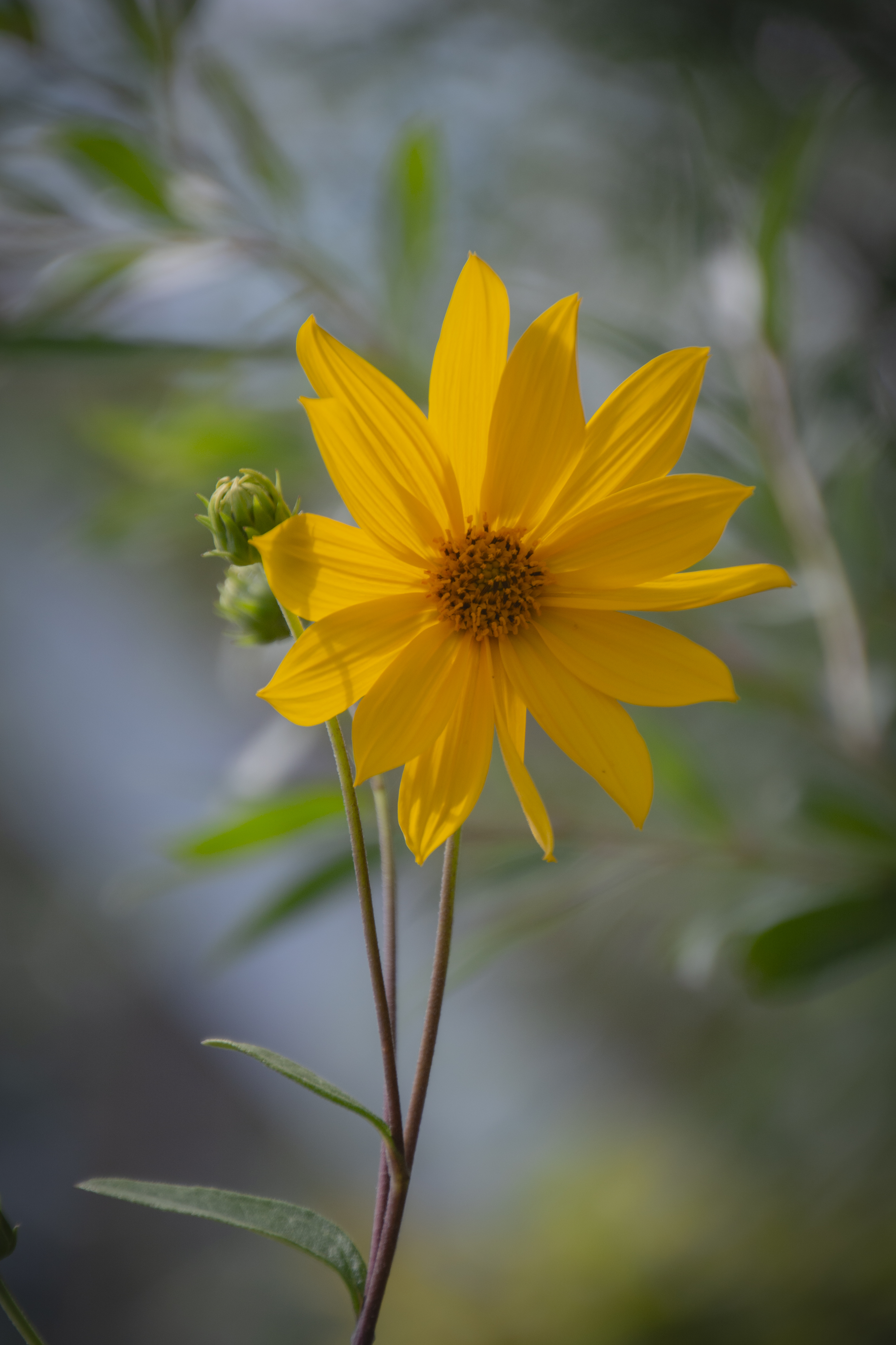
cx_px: 428
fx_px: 15902
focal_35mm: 426
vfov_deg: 4.8
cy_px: 700
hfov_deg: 3.2
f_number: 6.3
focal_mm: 270
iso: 200
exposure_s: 1/500
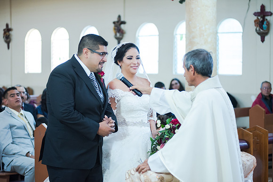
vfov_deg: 15.9
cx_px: 136
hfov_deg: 23.6
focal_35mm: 86
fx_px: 652
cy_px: 91
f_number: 2.8
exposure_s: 1/160
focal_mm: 86
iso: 1600
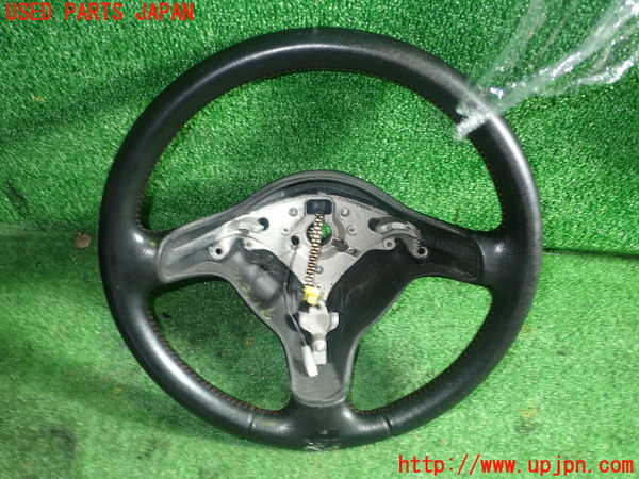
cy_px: 240
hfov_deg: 56.8
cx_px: 320
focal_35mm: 32
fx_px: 591
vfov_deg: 44.2
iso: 200
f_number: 2.4
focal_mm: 5.79
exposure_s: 1/30
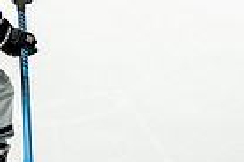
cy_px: -68
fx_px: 1857
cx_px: 83
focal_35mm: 274
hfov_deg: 7.5
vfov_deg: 5.0
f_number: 2.8
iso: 2500
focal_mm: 65
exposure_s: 1/1000
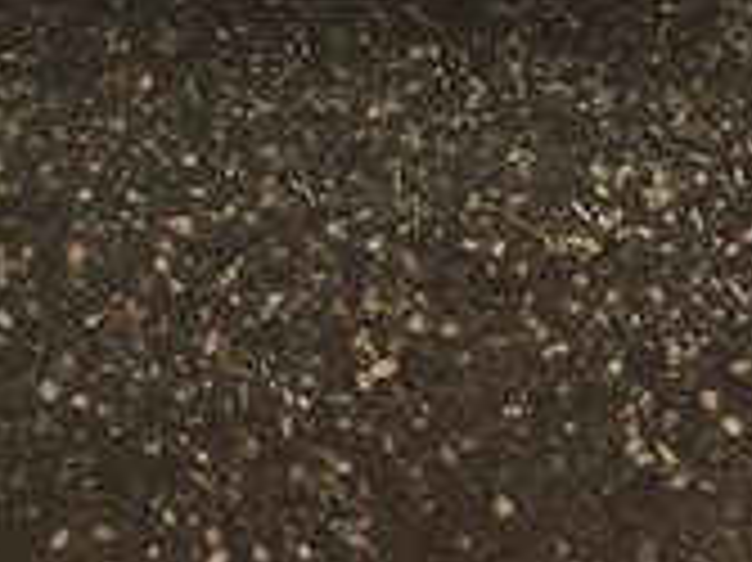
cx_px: 221
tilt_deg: -20.4
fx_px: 1867
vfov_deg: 14.8
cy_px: -477
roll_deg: +2.5
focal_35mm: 86
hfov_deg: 22.6
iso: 50
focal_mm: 4.15
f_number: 2.2
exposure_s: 1/33
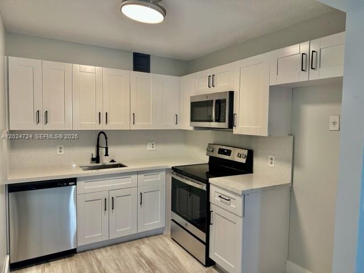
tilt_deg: -3.9
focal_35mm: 24
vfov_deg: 56.8
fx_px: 252
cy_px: 136
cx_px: 182
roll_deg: -1.7
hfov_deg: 71.6
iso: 200
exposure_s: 1/120
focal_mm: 6.86
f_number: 1.78
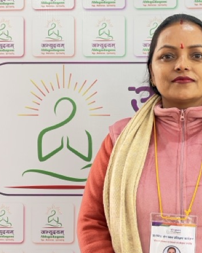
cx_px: 174
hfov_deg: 20.6
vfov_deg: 26.0
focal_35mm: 73
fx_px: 546
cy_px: 148
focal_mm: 5.96
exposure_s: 1/30
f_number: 1.6
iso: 320
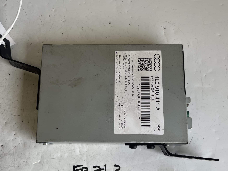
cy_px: 112
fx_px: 231
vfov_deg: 40.3
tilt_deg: -77.8
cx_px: 113
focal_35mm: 35
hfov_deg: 52.6
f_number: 1.6
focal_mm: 5.1
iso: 50
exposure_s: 1/347
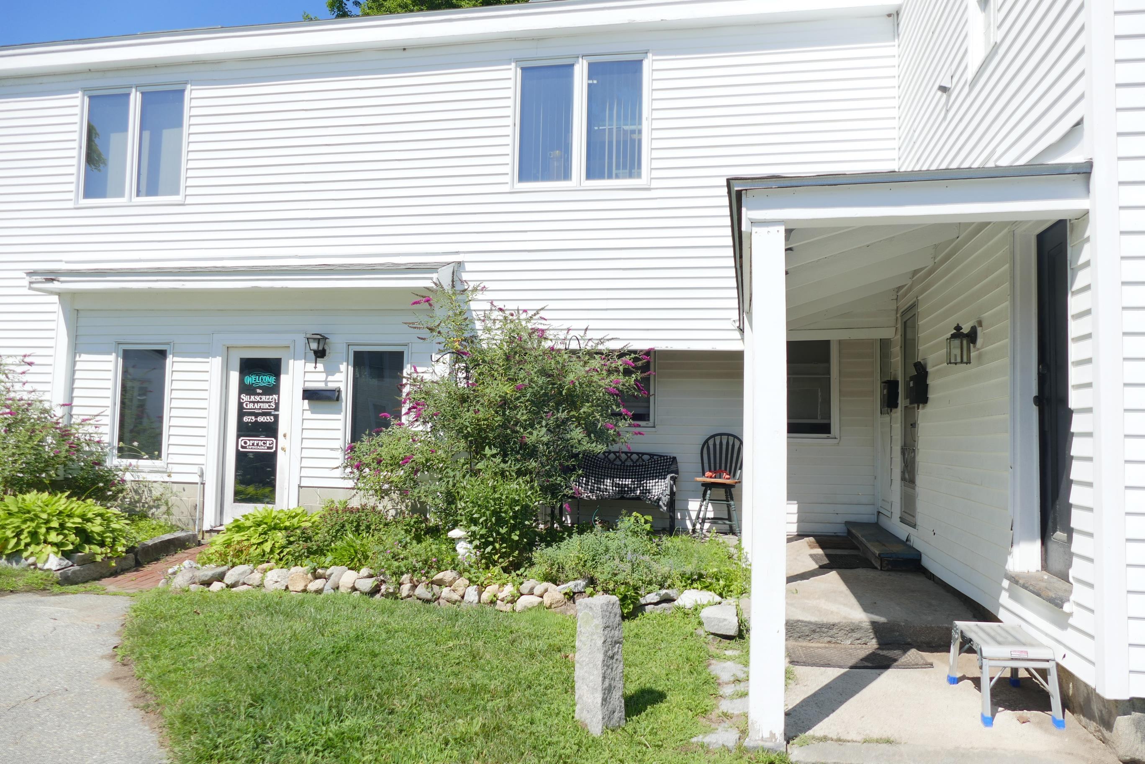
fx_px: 827
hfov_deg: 69.4
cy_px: 382
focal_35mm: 26
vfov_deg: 49.6
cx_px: 572
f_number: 3.5
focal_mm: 9.12
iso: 125
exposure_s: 1/800
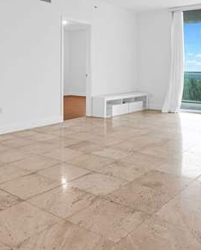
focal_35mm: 36
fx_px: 267
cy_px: 75
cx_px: 86
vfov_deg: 49.0
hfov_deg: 41.1
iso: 200
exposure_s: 1/15
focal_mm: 14
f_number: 4
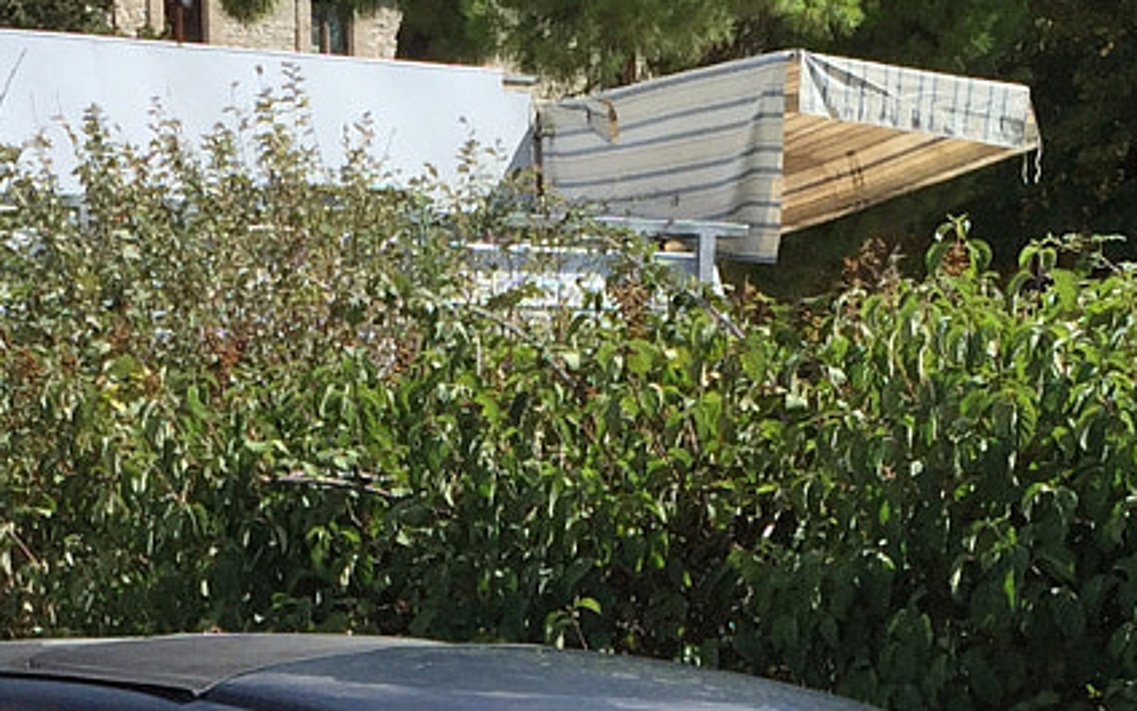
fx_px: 3594
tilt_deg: -10.7
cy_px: 1280
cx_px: 432
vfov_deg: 10.6
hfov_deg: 17.9
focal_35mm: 116
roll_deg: +0.5
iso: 32
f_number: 2.2
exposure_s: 1/2083
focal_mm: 4.15
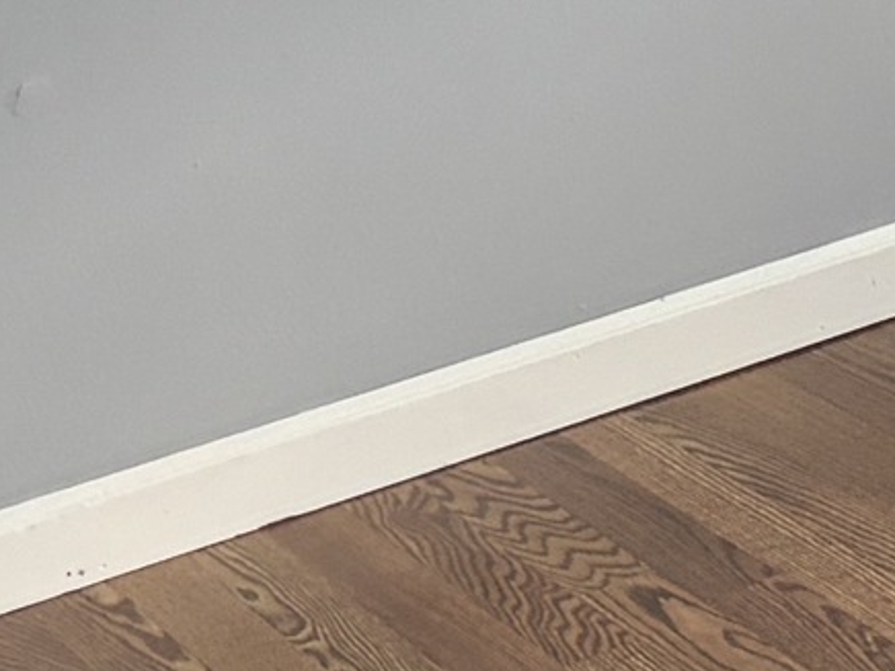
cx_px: 2067
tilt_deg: -15.4
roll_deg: +5.8
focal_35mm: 183
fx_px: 4731
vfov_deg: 8.0
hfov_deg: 9.7
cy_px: -293
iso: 125
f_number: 1.6
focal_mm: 5.96
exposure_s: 1/93
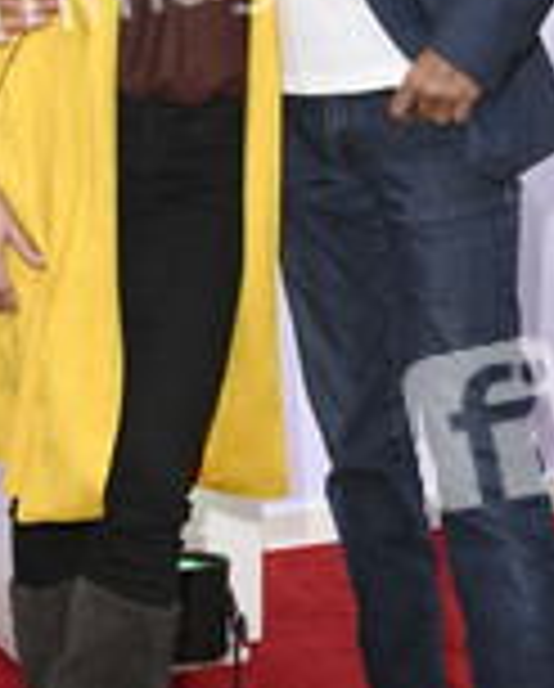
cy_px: 180
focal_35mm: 93
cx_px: 225
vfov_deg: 20.4
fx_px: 1900
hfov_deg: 16.6
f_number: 6.3
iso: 400
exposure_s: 1/250
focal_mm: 38
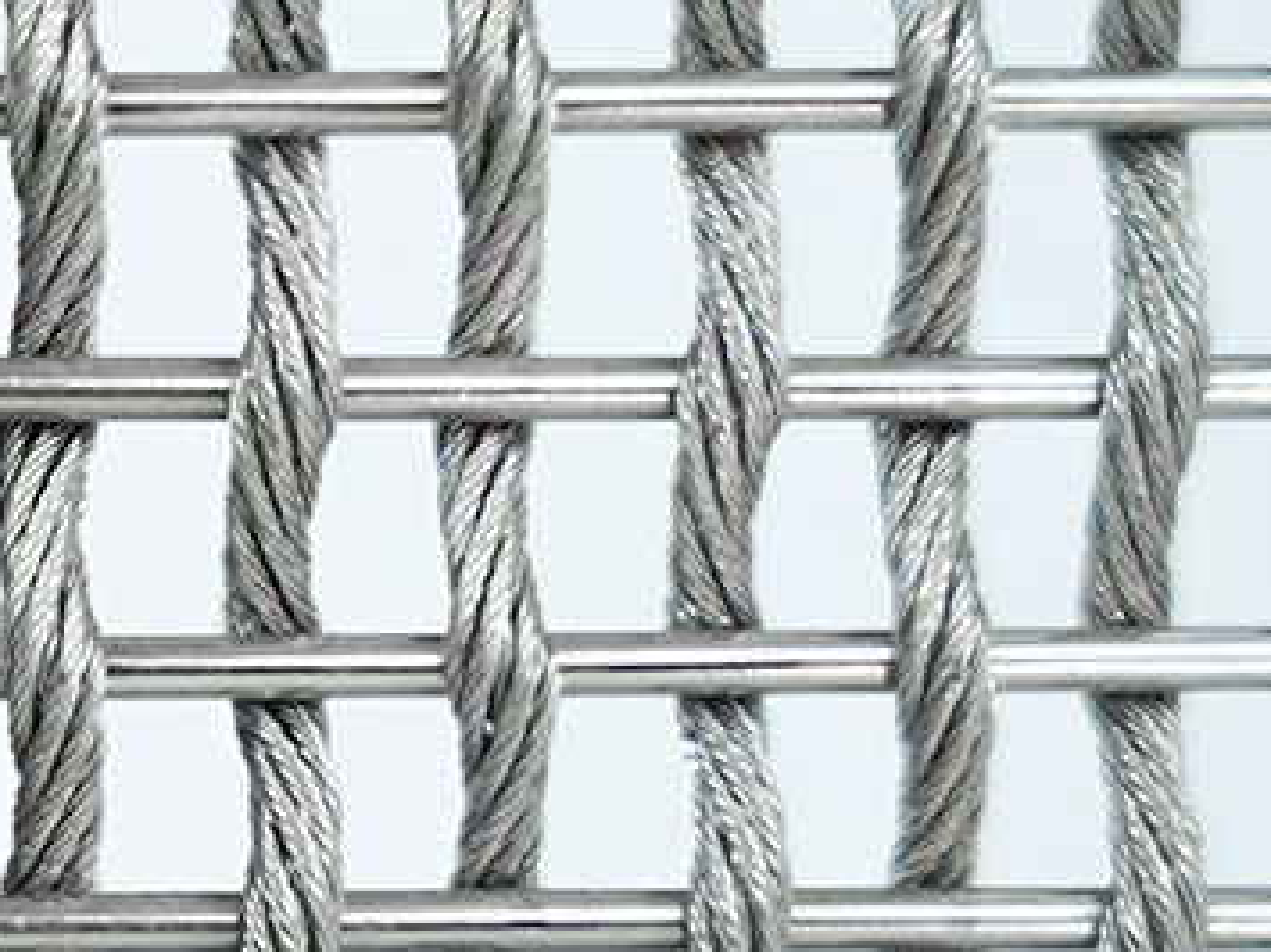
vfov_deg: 8.1
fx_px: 6716
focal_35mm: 183
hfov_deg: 10.3
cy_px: 787
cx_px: -852
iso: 100
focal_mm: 56.3
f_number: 4
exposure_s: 1/640
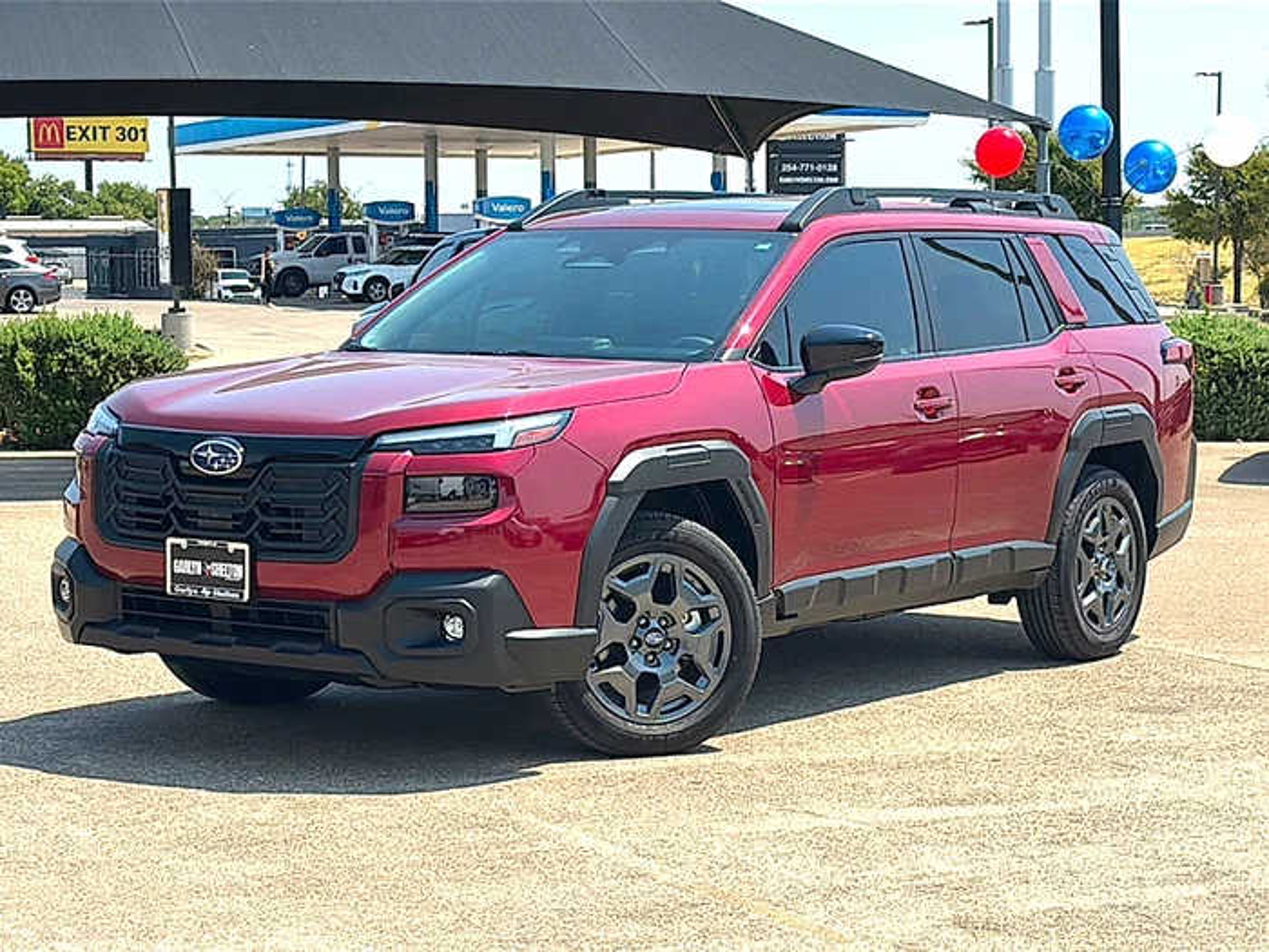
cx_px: 634
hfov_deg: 29.0
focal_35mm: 67
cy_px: 476
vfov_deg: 21.9
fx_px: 2456
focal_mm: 6.86
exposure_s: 1/4808
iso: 80
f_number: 1.78
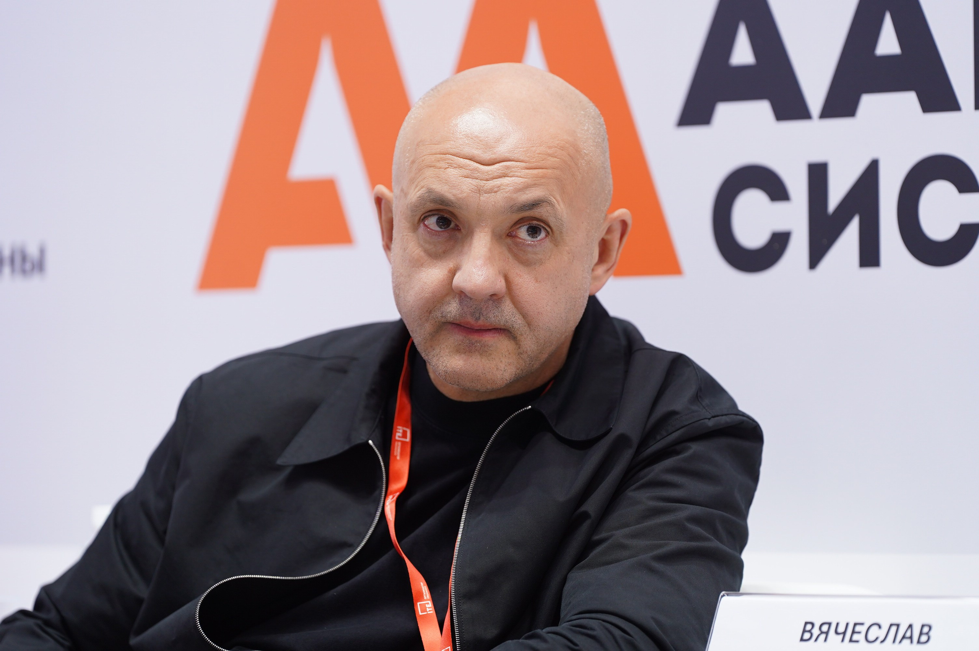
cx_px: 490
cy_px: 326
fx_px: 5434
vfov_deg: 6.9
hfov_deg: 10.3
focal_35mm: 200
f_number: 3.2
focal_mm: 200
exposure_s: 1/100
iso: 640
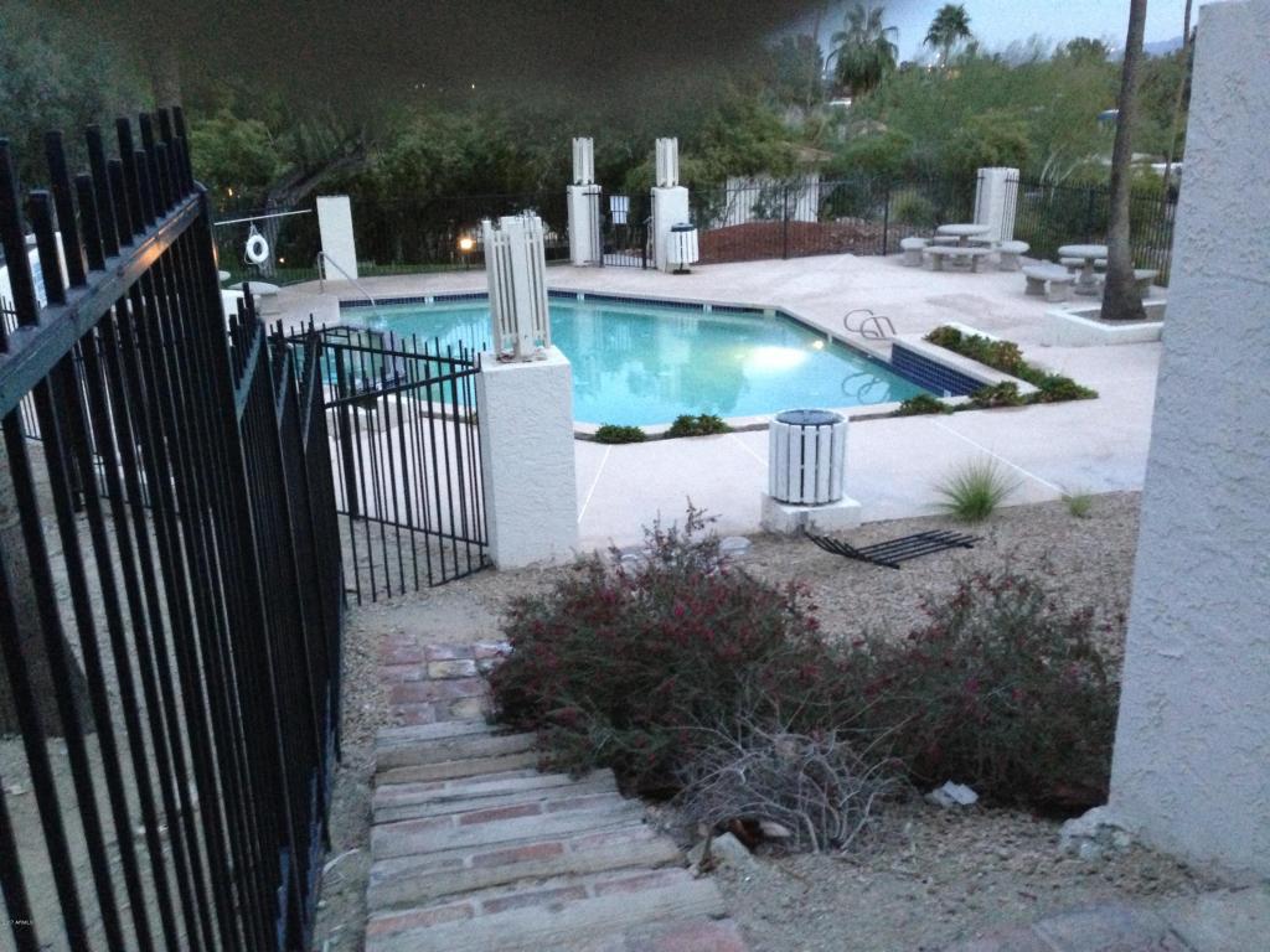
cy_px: 476
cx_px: 635
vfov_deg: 42.9
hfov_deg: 55.4
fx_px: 1211
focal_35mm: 33
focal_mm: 4.13
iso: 500
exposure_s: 1/15
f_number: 2.4
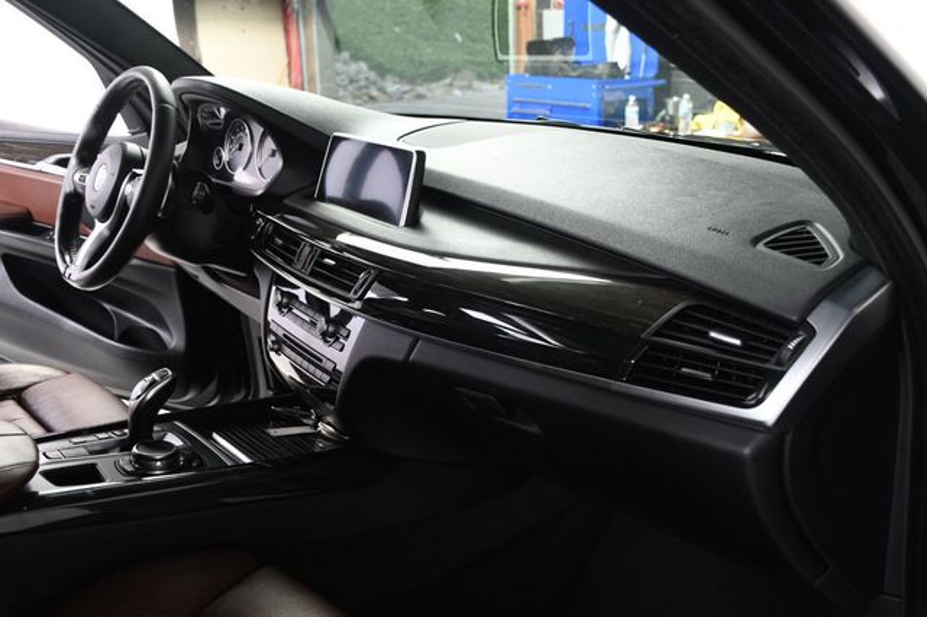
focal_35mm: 36
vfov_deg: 36.8
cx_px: 464
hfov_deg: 53.2
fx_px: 926
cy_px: 308
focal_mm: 24
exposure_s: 1/160
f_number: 3.8
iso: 100
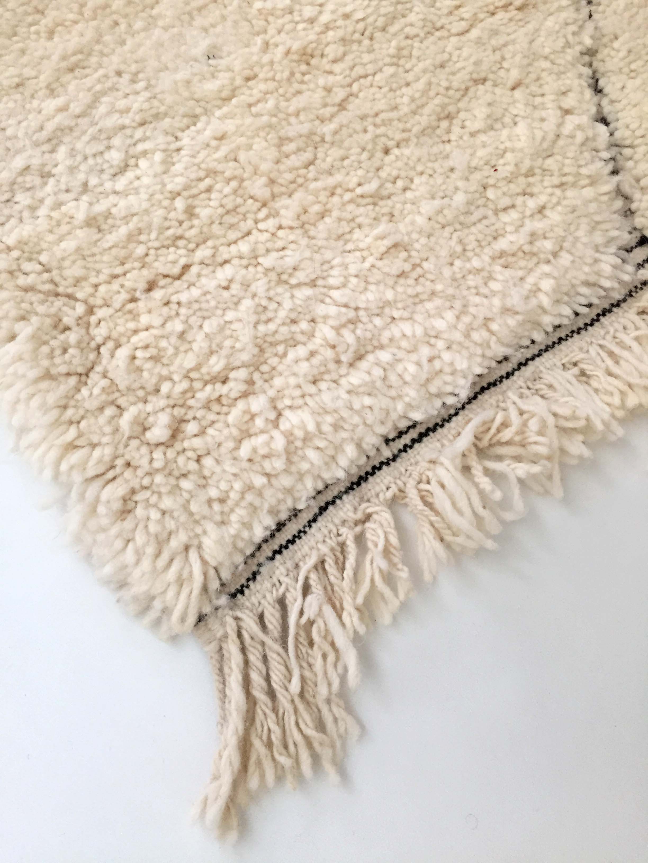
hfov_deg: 48.2
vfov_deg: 61.7
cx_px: 324
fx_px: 724
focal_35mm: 29
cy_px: 432
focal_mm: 4.15
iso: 160
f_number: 2.2
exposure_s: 1/33
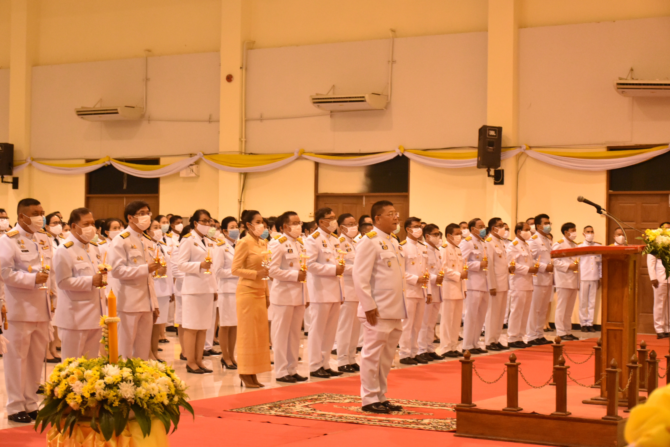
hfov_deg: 28.1
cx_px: 335
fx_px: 1340
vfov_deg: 18.9
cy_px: 224
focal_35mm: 72
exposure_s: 1/100
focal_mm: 48
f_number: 5
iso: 4000
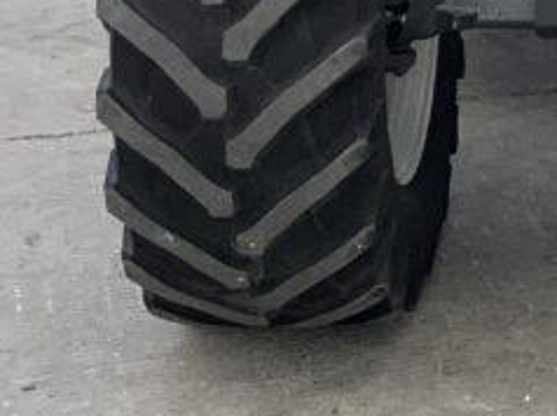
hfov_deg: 14.5
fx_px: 2009
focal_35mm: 125
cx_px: 894
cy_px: -334
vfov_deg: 11.0
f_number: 1.8
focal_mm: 3
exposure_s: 1/1168
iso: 16
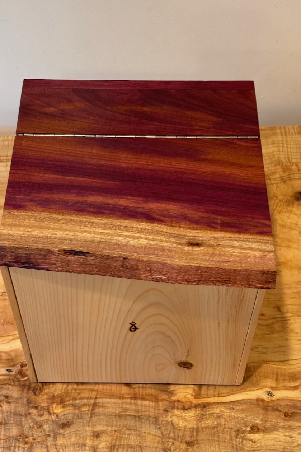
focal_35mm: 55
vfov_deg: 36.2
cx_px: 144
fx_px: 690
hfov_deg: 24.6
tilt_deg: -52.5
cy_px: 229
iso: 125
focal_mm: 5.96
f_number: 1.6
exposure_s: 1/40
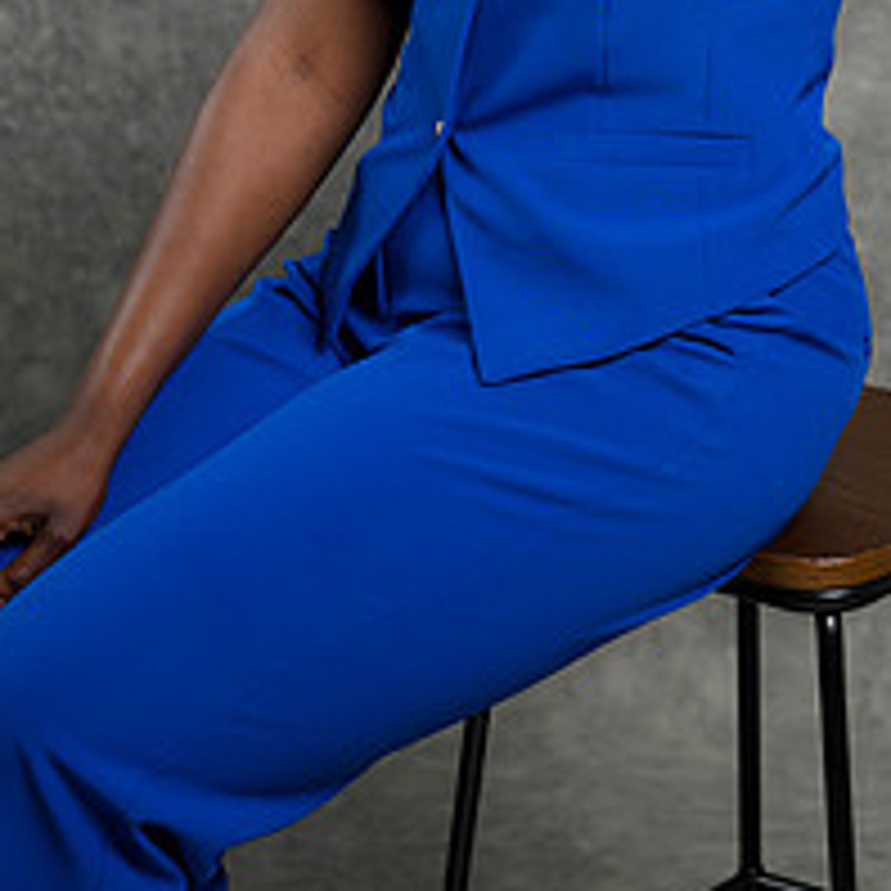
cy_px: -54
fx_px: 4776
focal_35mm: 164
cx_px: 652
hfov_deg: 10.6
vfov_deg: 10.5
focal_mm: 85
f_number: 5
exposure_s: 1/200
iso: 125
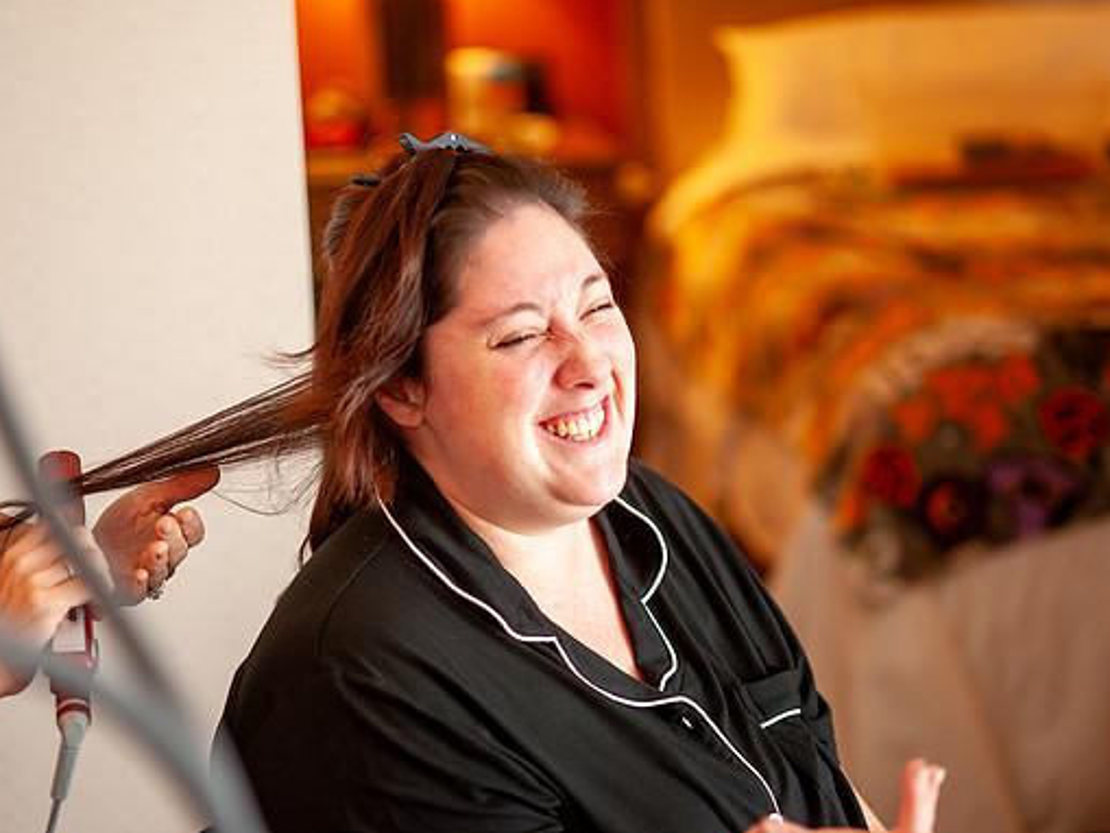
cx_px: 543
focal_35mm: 115
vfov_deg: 12.9
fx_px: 3688
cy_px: 414
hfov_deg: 17.1
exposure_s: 1/60
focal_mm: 105
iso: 640
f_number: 4
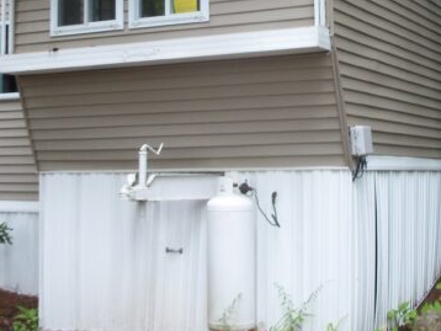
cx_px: 211
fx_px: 956
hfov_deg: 26.0
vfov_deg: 19.6
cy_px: 92
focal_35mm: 75
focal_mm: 6.3
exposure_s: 1/60
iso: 64
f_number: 3
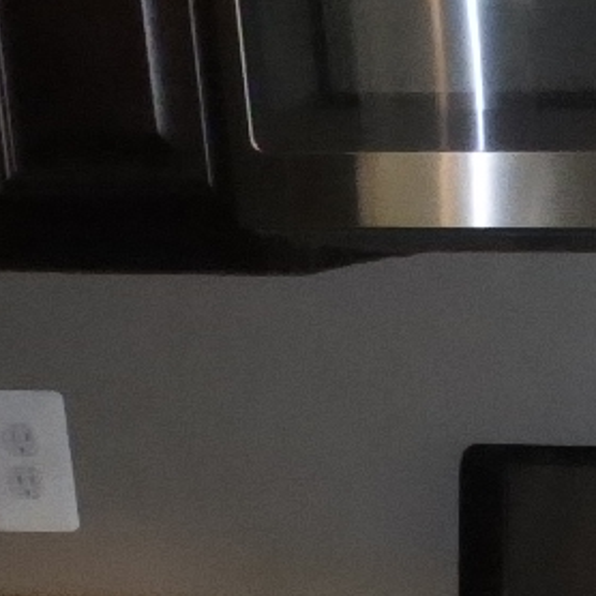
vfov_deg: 10.8
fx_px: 3039
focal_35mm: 156
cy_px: 905
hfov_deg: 10.1
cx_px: 1310
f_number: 4
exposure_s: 1/60
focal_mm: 4.3
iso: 800
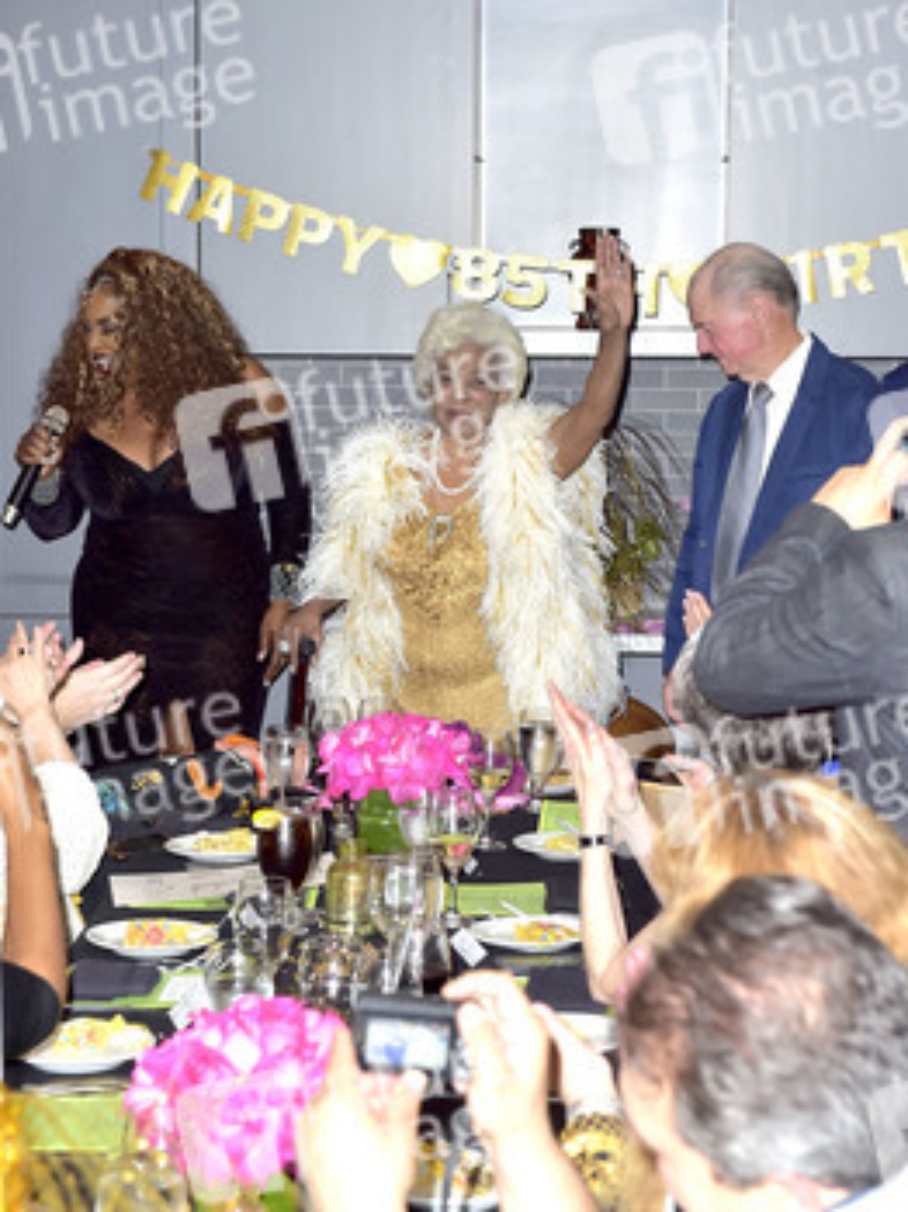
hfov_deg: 19.1
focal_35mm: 77
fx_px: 2696
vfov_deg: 25.4
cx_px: 456
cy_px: 603
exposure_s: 1/250
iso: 400
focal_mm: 70
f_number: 6.3
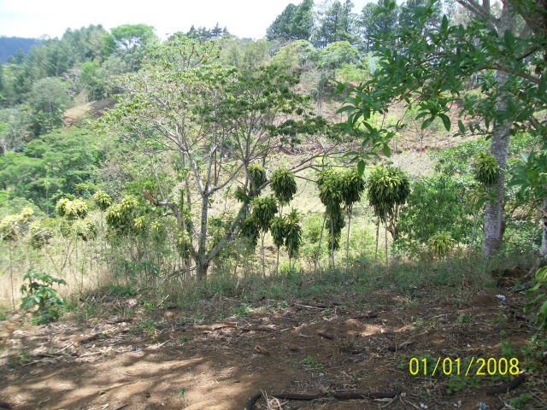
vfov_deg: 39.7
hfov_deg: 51.4
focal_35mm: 36
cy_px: 205
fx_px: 569
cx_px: 274
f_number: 2.7
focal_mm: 6
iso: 64
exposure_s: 1/320
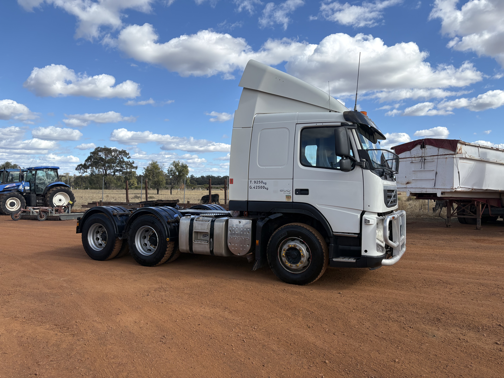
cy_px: 189
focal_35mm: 26
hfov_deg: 67.3
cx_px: 252
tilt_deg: +0.1
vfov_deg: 53.1
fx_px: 379
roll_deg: +0.4
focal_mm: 5.96
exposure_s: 1/3279
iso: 50
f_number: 1.6
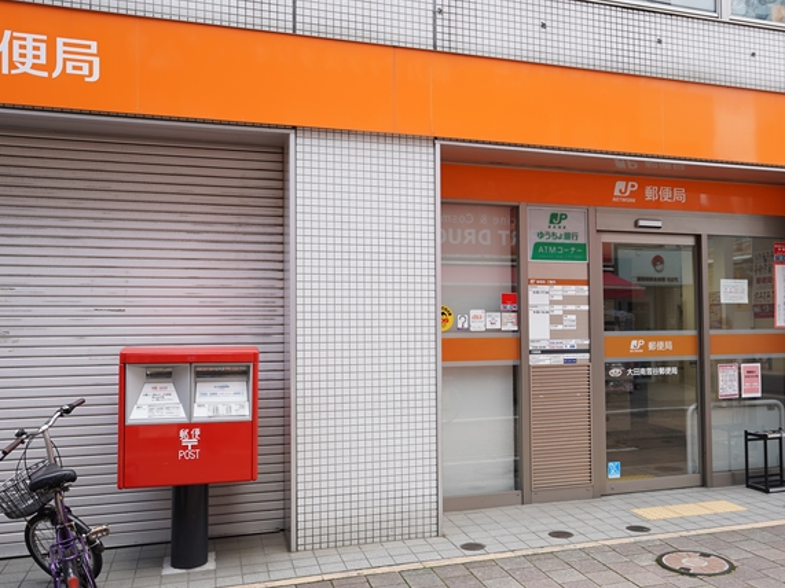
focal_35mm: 31
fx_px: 703
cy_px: 308
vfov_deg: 45.4
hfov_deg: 58.2
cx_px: 444
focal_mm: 23
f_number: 4
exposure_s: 1/160
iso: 100
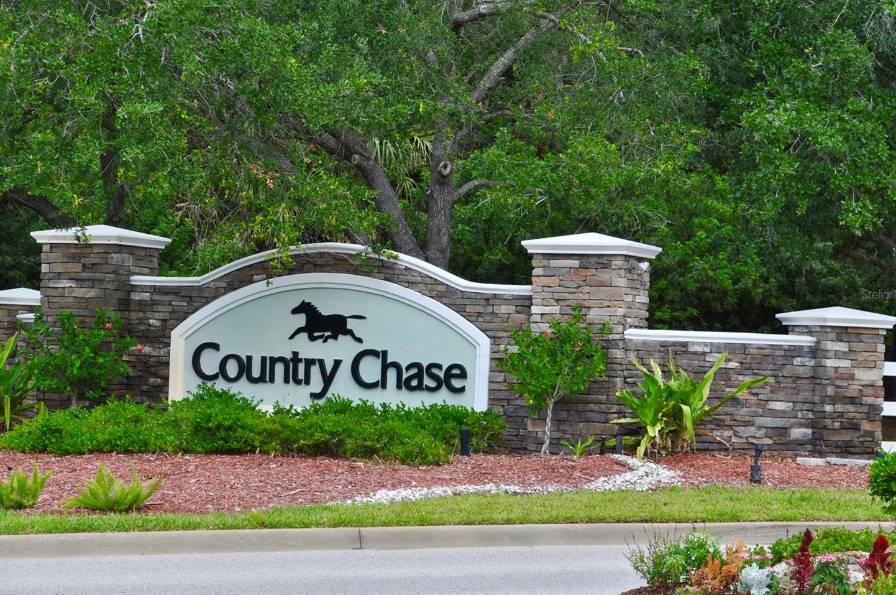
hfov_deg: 22.3
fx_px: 2275
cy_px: 294
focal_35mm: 92
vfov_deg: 14.9
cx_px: 420
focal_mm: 55
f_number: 8
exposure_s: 1/250
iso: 200
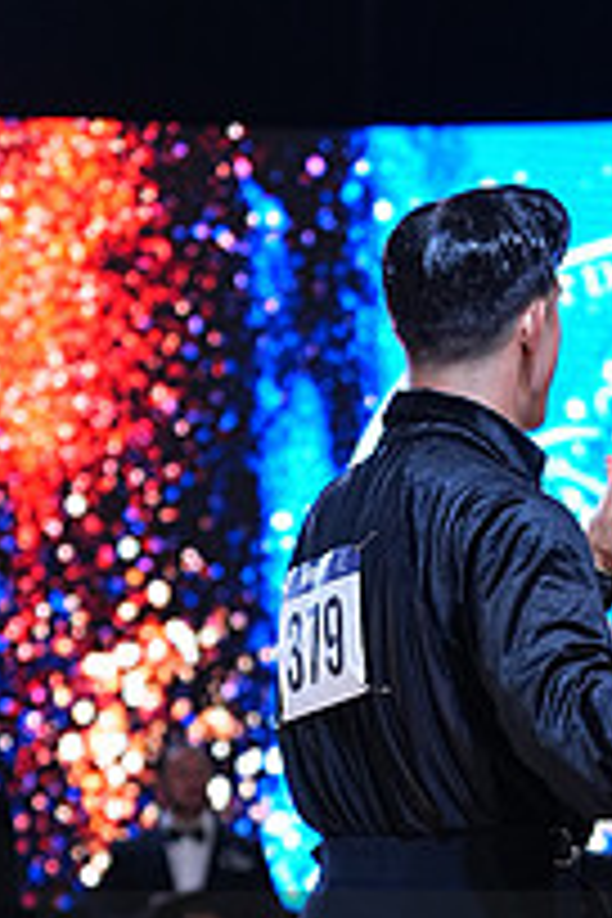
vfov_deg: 9.6
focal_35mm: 213
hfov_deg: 6.4
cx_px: 659
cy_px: 1044
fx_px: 5431
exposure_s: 1/500
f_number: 4
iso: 1250
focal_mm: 75
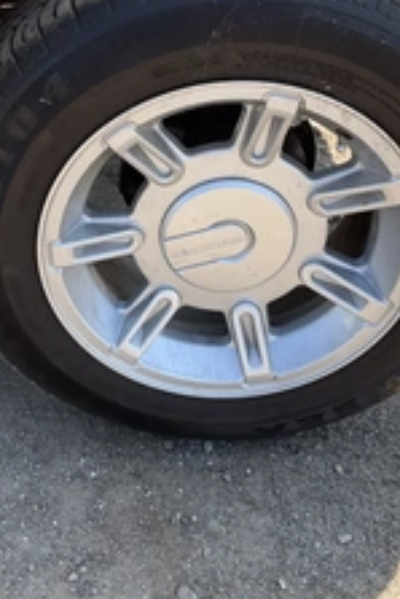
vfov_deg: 36.6
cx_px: 140
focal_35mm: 54
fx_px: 899
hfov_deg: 25.0
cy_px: 215
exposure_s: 1/509
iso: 25
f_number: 1.8
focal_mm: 3
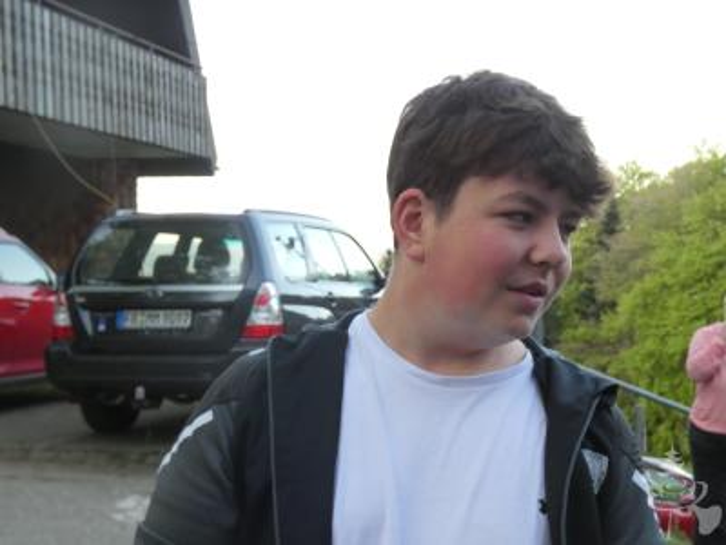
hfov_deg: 30.7
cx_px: 363
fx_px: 1321
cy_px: 272
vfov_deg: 23.3
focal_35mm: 63
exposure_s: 1/125
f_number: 4.2
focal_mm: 11.3
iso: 640
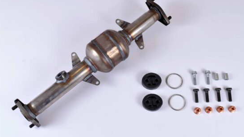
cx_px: 124
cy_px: 66
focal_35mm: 47
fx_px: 301
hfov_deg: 44.1
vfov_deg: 25.6
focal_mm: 27
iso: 400
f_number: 16
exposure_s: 1/60
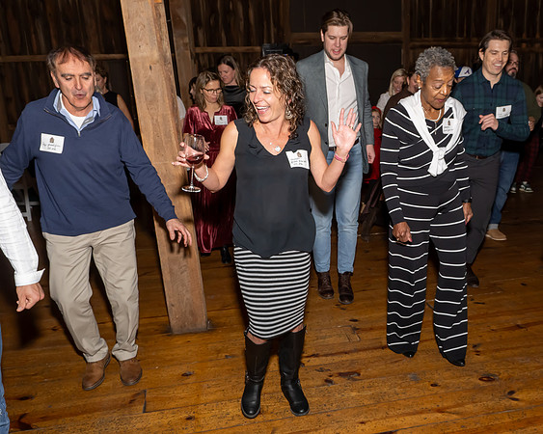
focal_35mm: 31
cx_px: 330
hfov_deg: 56.8
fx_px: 497
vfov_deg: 47.1
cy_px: 232
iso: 640
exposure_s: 1/250
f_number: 8
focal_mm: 17
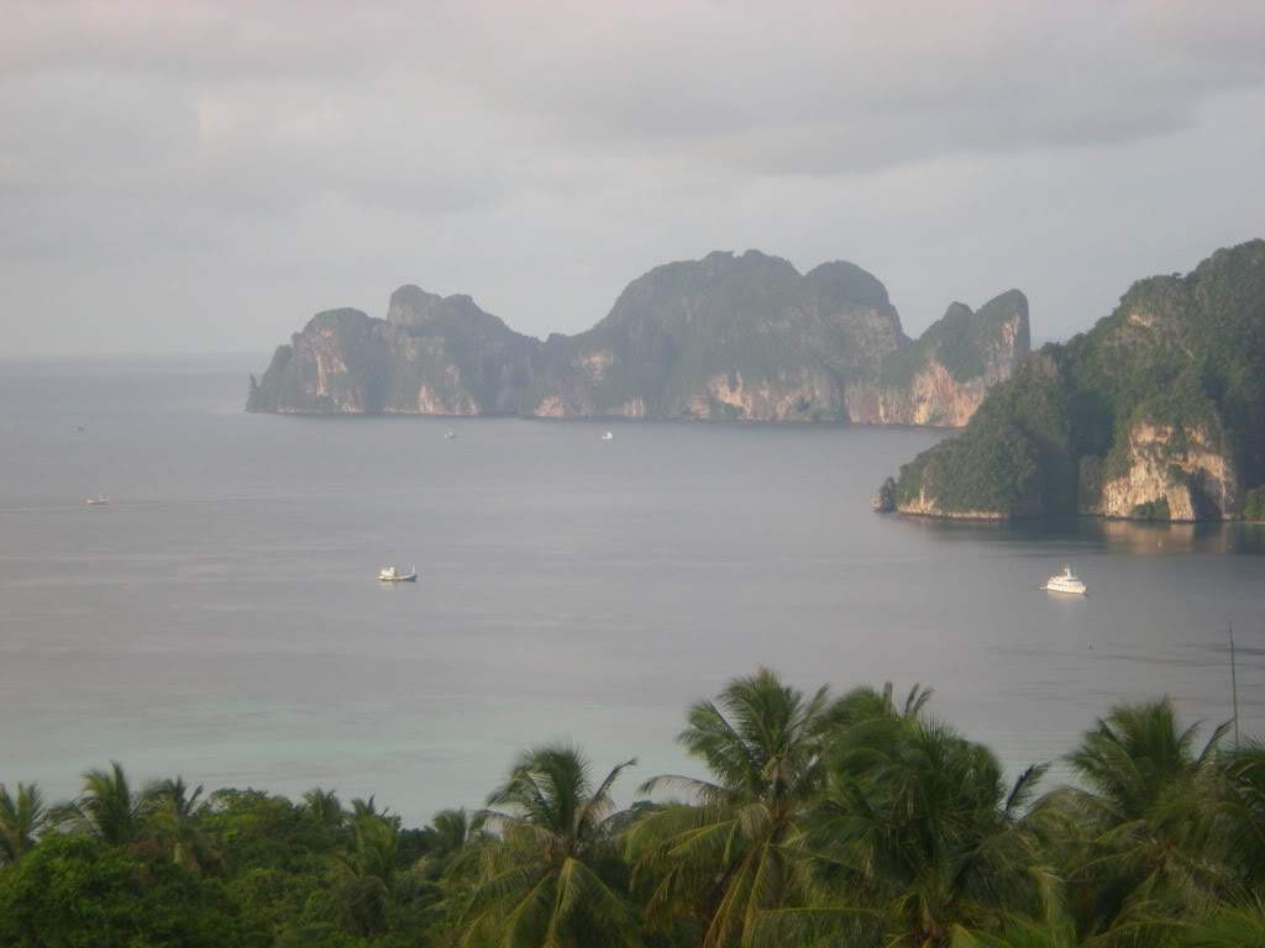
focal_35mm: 114
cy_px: 474
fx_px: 4166
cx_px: 632
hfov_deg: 17.3
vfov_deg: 13.0
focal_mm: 18.9
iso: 129
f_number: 5.9
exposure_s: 1/126
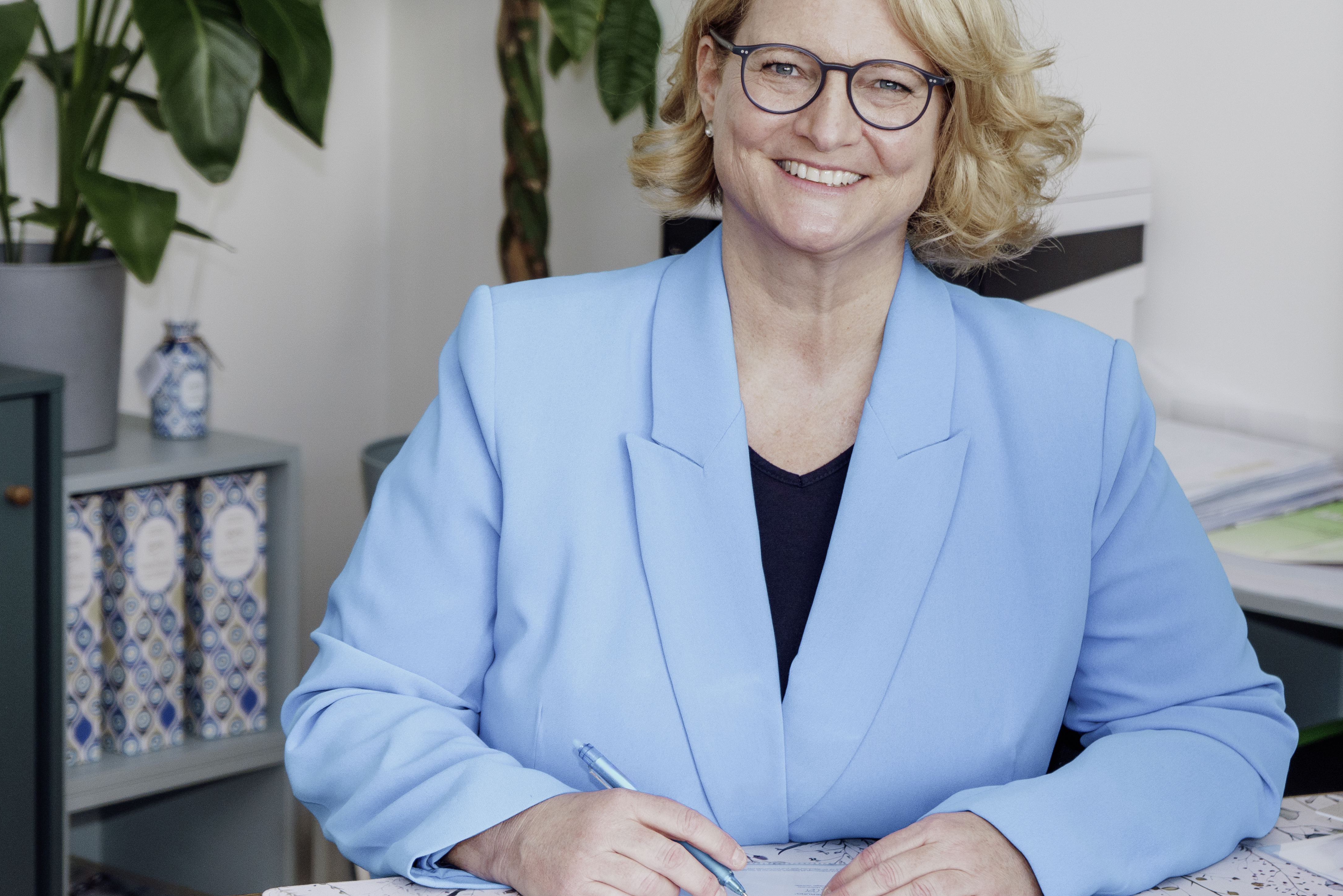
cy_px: 369
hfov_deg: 21.2
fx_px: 3581
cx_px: 766
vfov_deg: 14.2
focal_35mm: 96
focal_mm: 70
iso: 640
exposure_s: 1/200
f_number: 5.6
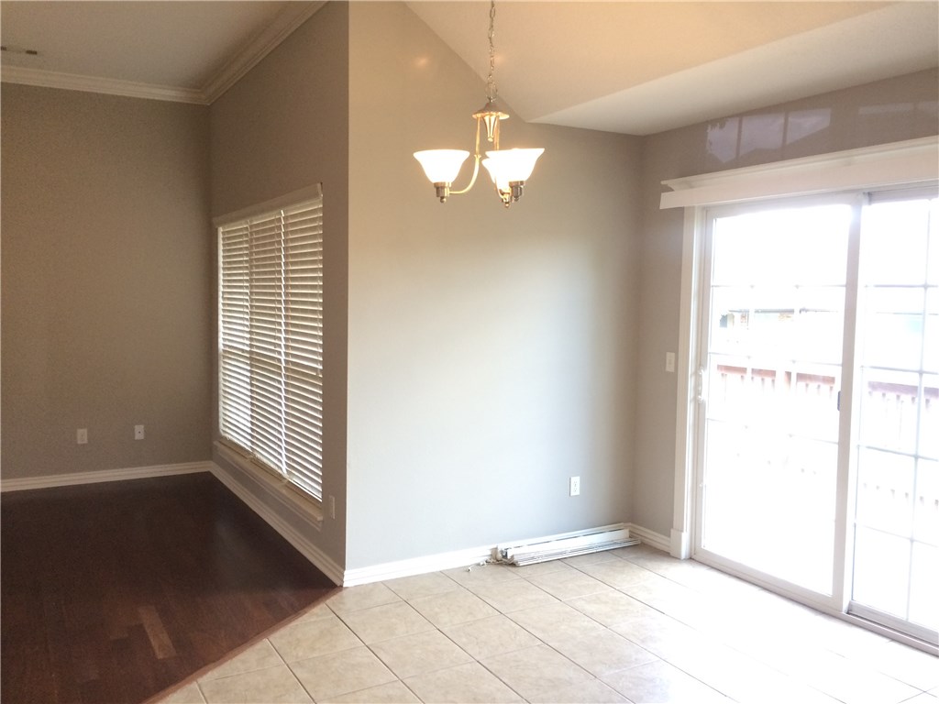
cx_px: 470
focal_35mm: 29
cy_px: 352
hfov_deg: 61.7
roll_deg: -0.2
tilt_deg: -3.4
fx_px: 787
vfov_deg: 48.2
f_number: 2.2
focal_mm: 4.15
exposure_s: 1/30
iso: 64
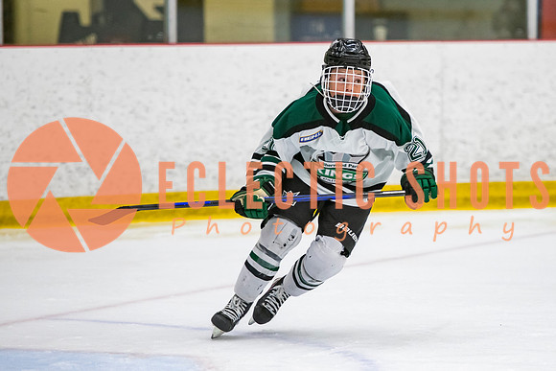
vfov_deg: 5.0
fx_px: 4247
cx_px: 370
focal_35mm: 275
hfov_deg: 7.5
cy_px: 195
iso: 2000
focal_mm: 175
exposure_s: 1/640
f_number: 3.2
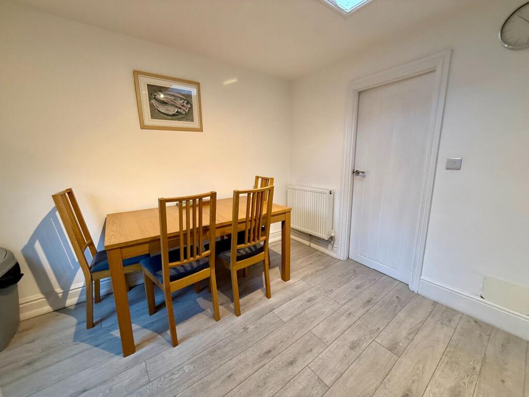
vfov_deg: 85.7
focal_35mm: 14
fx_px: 214
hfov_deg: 102.1
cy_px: 198
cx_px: 264
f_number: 2.2
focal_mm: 2.22
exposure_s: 1/99
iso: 250
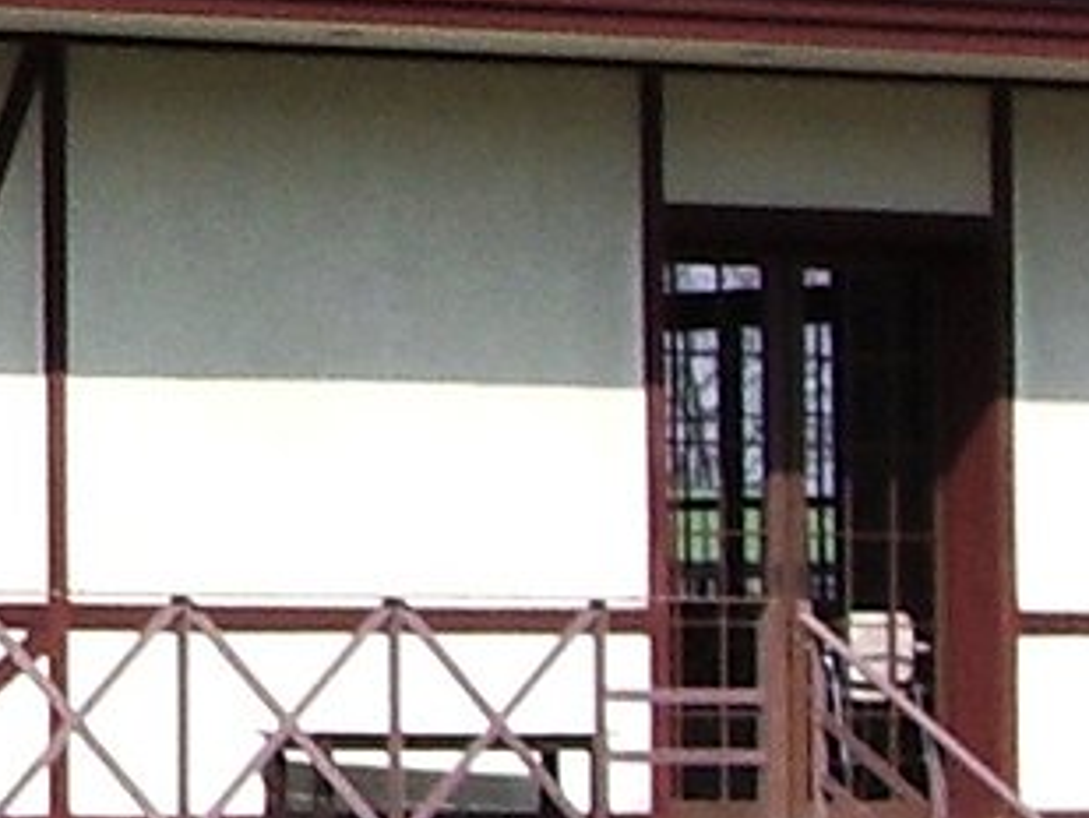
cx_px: -2108
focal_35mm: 272
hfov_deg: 6.6
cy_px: -388
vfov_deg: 5.4
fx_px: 8560
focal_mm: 6.8
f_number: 4.6
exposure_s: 1/500
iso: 50
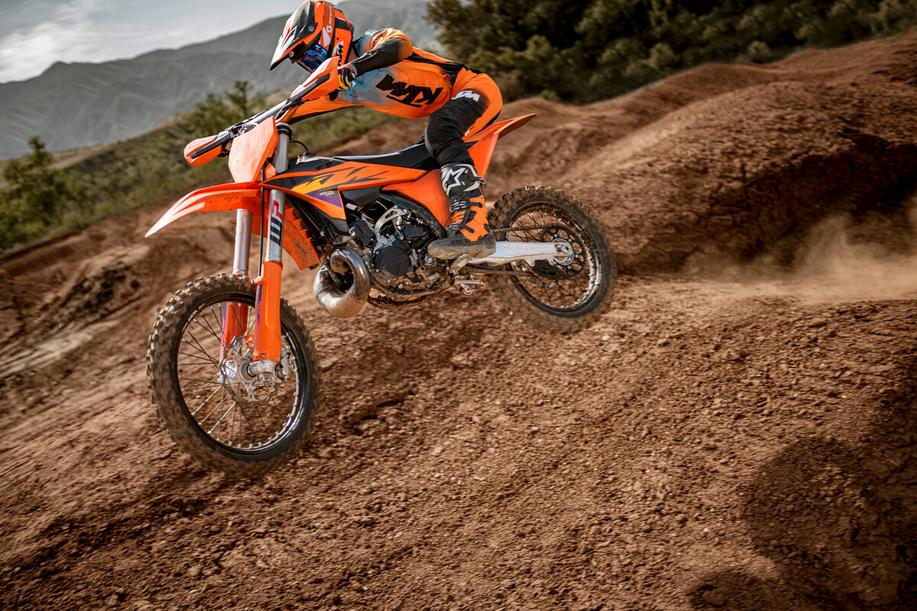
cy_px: 306
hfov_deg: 54.4
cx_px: 458
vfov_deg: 37.9
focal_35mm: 35
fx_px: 891
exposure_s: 1/1600
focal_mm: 35
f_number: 1.4
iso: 31
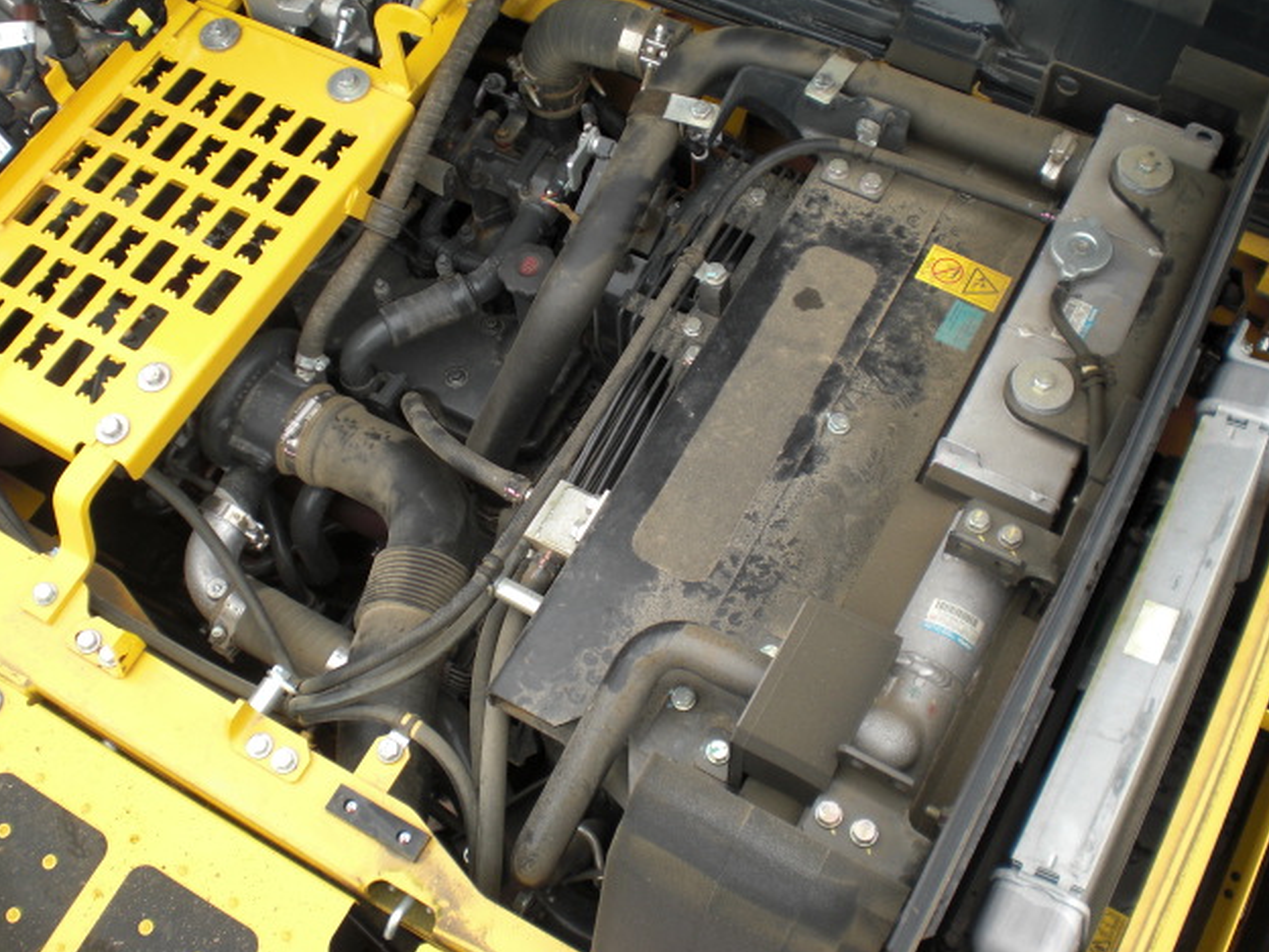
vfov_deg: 36.8
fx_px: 1430
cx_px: 634
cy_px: 468
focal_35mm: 39
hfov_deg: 47.9
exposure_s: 1/125
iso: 64
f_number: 3.1
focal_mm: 6.3
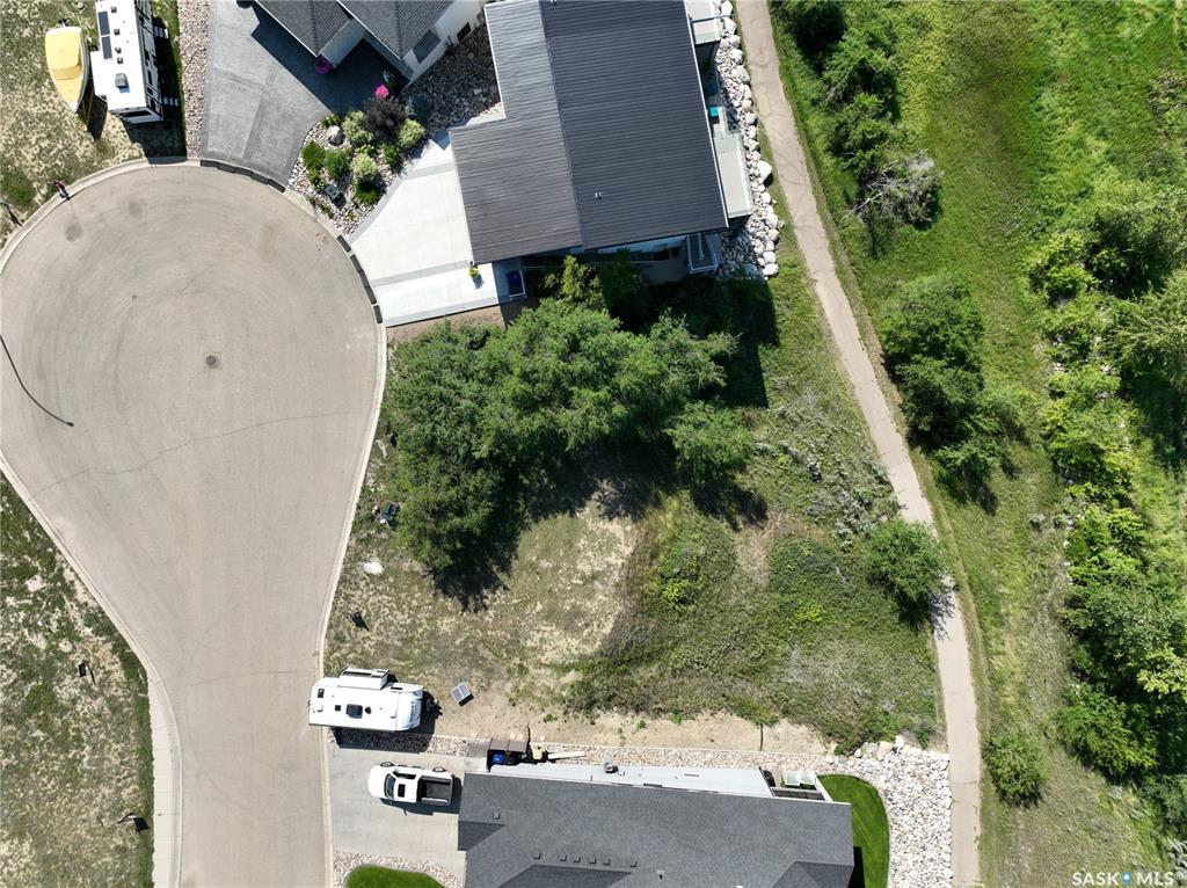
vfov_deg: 56.7
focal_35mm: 24
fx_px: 822
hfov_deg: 71.6
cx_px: 594
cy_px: 444
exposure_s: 1/100
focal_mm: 12.29
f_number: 2.8
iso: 100
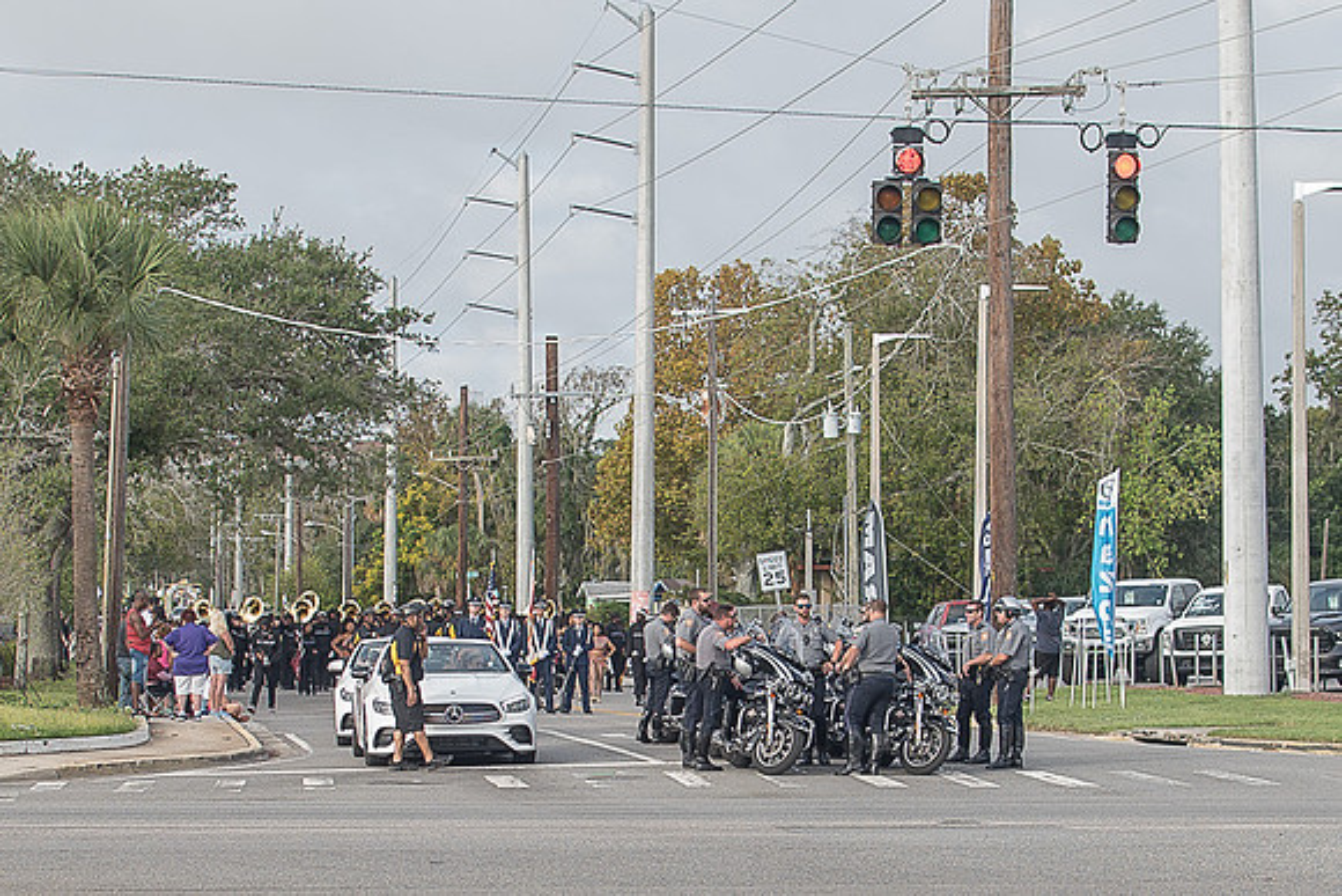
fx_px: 4095
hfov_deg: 18.6
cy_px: 685
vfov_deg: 12.4
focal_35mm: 110
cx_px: 643
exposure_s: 1/200
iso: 100
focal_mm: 35
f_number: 4
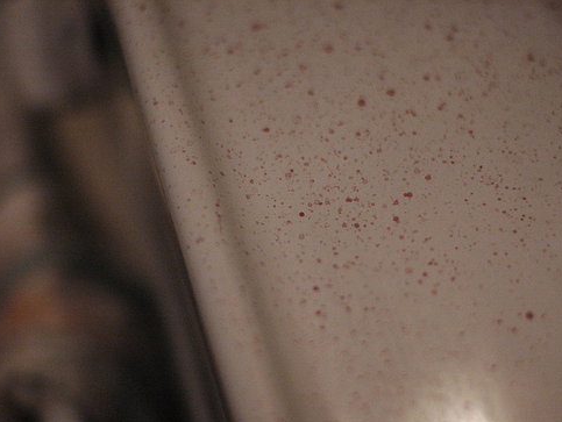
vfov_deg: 18.0
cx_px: 298
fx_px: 1332
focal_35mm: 82
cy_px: 212
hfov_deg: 23.8
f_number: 1.4
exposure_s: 1/1250
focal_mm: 50
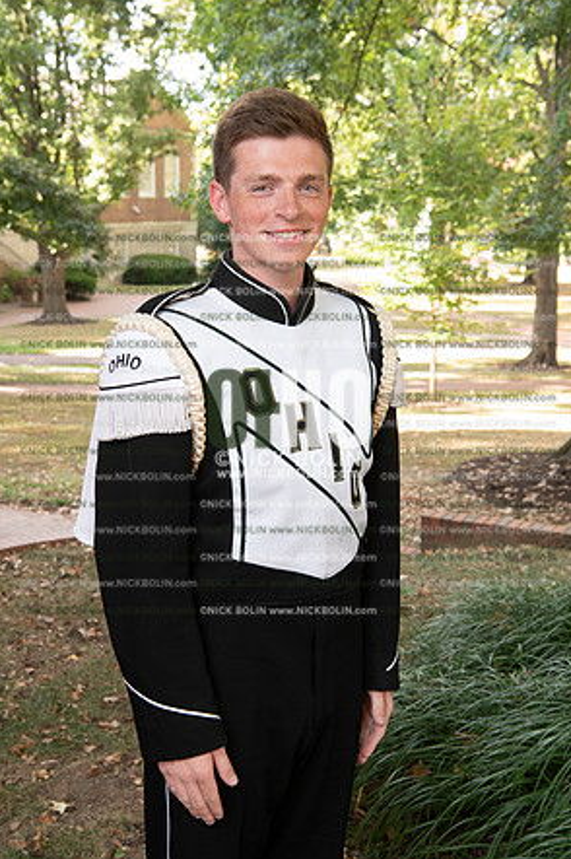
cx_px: 287
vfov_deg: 37.5
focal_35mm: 53
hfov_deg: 25.5
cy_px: 424
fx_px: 1263
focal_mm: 52
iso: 800
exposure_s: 1/100
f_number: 8
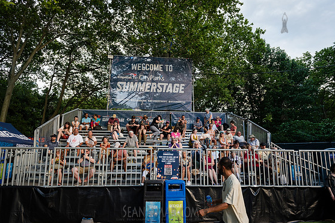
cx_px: 168
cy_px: 110
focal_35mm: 25
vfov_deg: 51.3
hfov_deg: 71.5
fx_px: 233
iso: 1000
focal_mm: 24
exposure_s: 1/400
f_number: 4
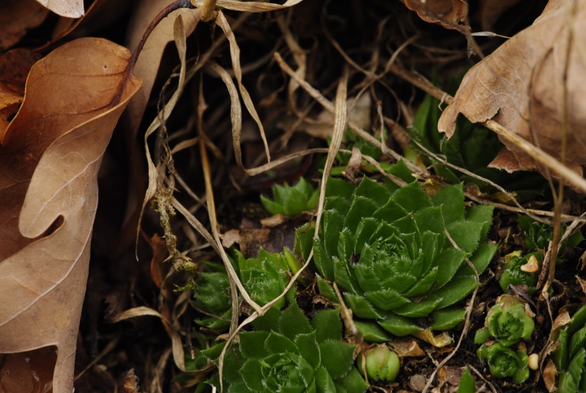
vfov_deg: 10.8
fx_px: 2078
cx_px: 293
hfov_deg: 16.0
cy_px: 196
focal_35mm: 128
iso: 400
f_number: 6.3
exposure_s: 1/80
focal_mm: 85
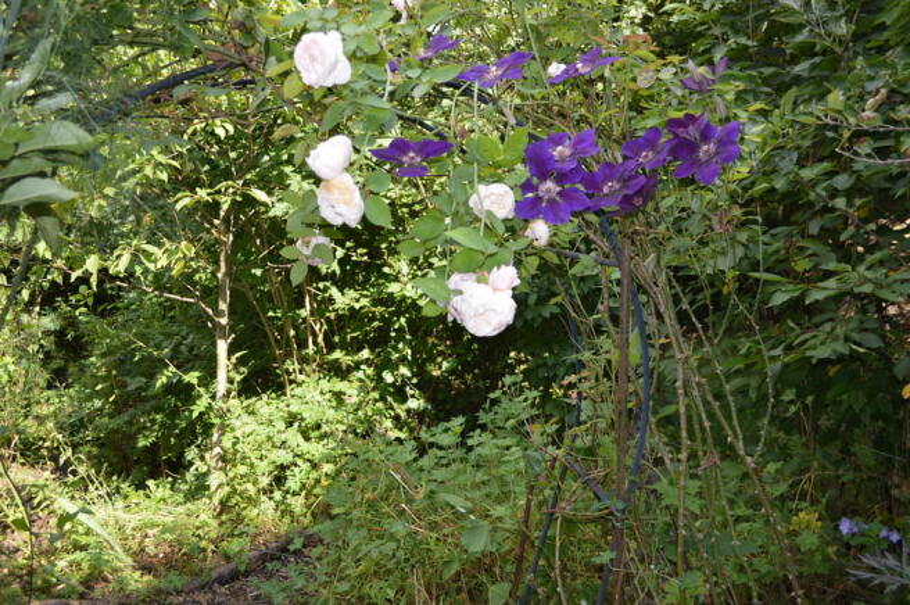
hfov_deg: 53.2
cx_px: 455
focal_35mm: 36
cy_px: 302
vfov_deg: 36.8
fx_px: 909
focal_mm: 24
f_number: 4
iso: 100
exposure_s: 1/125
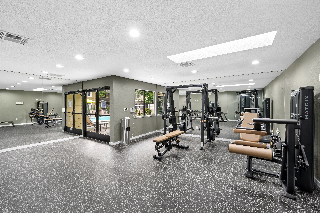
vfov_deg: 81.2
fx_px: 124
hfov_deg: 104.3
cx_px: 160
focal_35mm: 14
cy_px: 106
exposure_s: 2
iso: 100
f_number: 11
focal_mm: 14
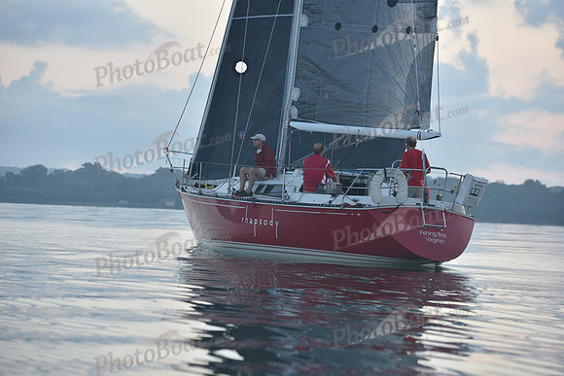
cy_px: 188
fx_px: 2115
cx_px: 282
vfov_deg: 10.2
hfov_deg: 15.2
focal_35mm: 135
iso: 320
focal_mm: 135
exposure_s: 1/500
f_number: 4
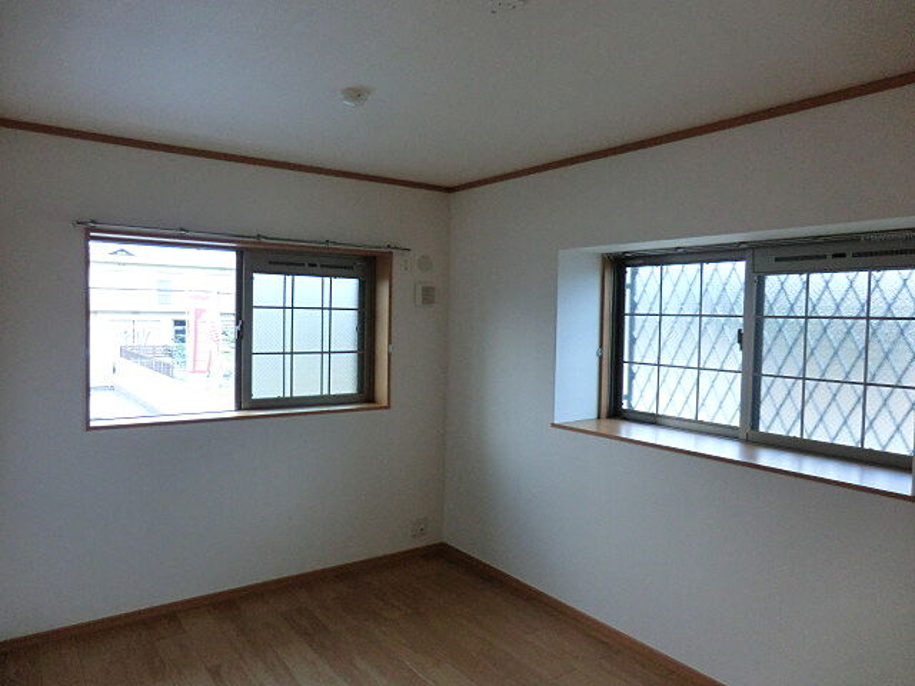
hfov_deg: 71.6
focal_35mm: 24
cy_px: 343
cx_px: 458
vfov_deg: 56.8
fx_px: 634
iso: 400
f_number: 3.2
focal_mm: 4.3
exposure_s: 1/60
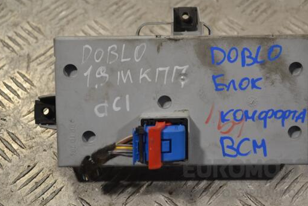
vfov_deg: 21.6
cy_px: 88
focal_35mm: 63
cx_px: 172
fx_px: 539
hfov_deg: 31.9
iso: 400
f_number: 5.6
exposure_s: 1/125
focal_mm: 36
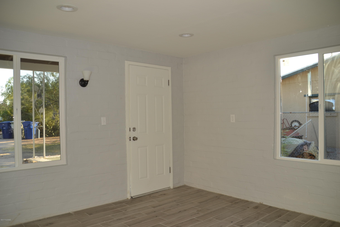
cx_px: 170
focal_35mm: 30
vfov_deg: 43.6
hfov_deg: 61.9
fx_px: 283
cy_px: 114
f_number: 3.5
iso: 100
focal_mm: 20
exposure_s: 1/125
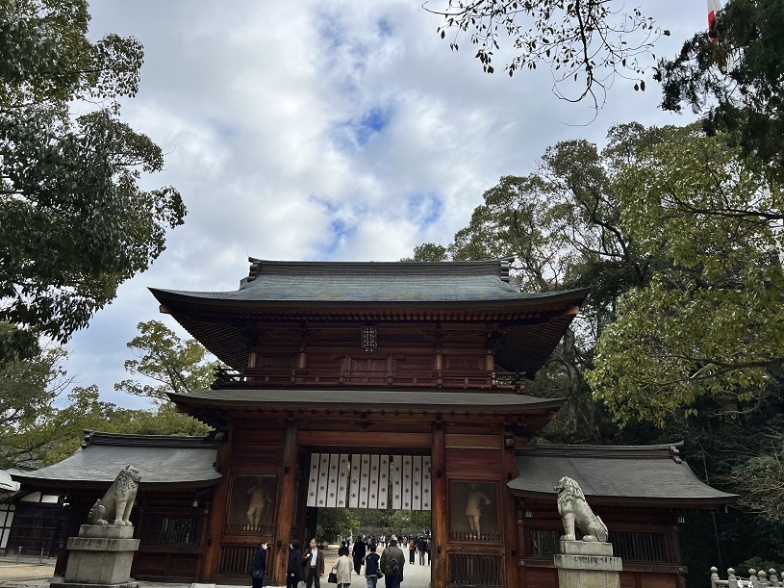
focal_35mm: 26
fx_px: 589
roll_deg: -2.1
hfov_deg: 67.3
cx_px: 392
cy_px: 294
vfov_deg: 53.1
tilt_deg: +21.7
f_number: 1.5
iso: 50
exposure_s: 1/5076
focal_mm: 5.7
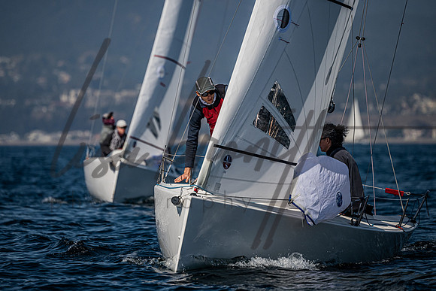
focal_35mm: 424
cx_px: 203
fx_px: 5140
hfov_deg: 4.9
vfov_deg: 3.2
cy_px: 123
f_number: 5.3
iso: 400
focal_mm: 350
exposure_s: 1/8000
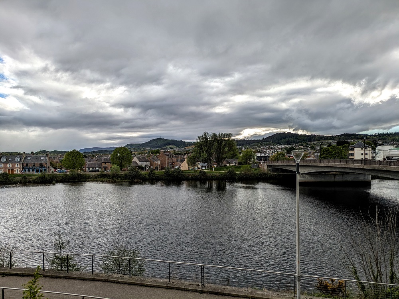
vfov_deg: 54.9
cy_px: 150
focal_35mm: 25
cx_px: 200
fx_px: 288
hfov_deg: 69.4
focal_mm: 5.43
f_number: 1.89
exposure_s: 1/1481
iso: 46
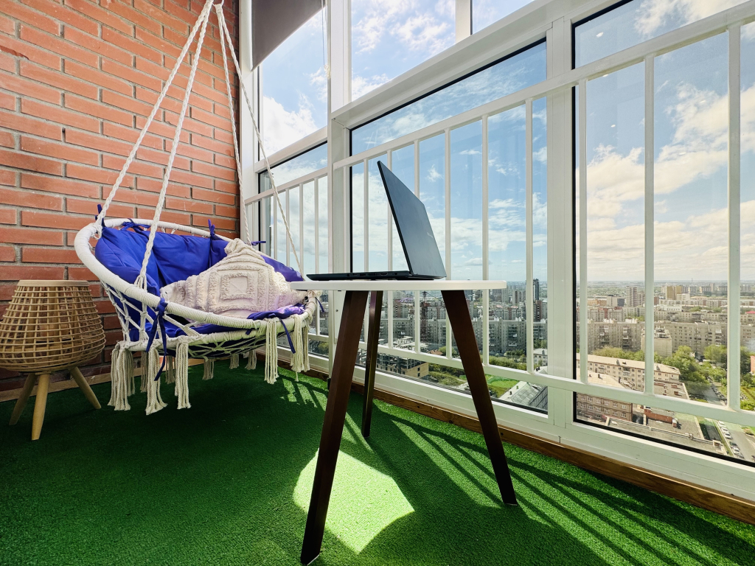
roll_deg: +0.4
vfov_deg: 85.7
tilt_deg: -0.4
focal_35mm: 14
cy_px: 283
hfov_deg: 102.1
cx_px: 378
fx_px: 305
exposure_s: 1/286
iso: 40
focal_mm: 2.22
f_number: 2.2
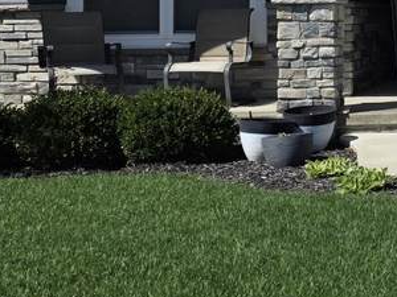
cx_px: 581
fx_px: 1124
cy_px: -22
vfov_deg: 14.8
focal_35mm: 98
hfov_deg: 18.0
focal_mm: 6.3
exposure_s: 1/7944
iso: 80
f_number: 1.7
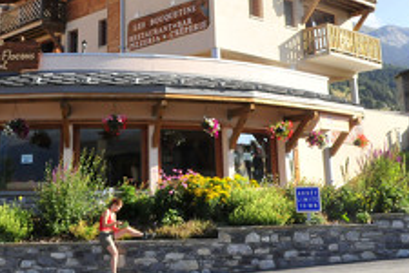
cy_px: -14
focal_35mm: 57
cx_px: 167
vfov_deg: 22.6
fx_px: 649
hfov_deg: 34.9
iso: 800
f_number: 8
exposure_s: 1/750
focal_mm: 17
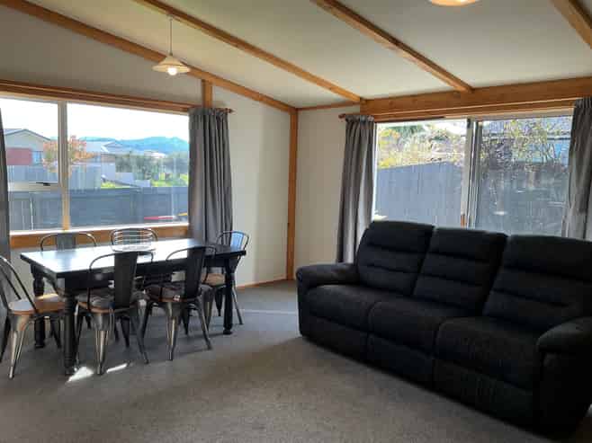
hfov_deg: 61.7
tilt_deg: -5.2
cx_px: 296
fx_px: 496
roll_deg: -1.1
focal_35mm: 29
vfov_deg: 48.2
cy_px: 222
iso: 50
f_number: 1.8
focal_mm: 3
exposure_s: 1/120
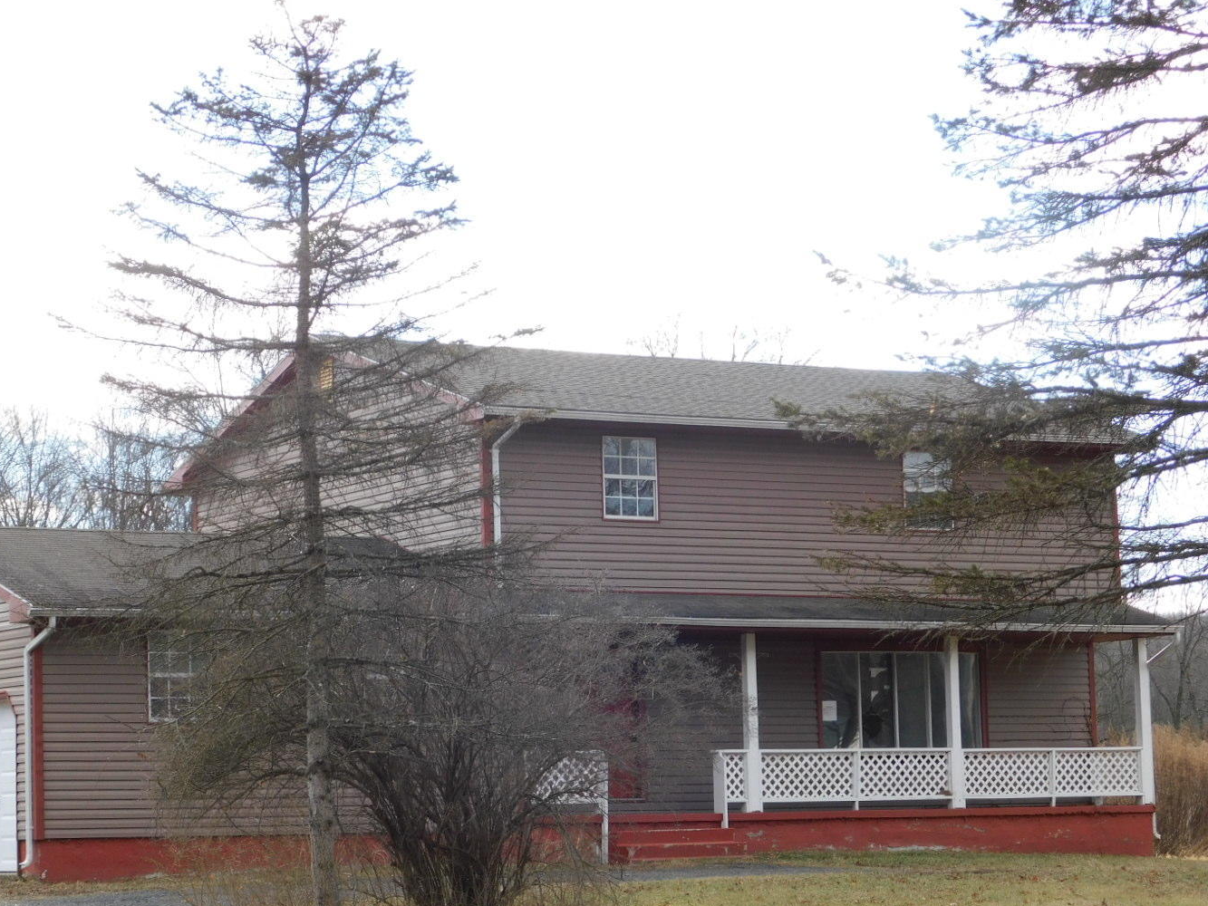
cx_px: 498
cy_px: 534
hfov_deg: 20.4
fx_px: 3350
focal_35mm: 96
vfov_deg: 15.4
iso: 125
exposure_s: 1/250
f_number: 4.4
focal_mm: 14.2
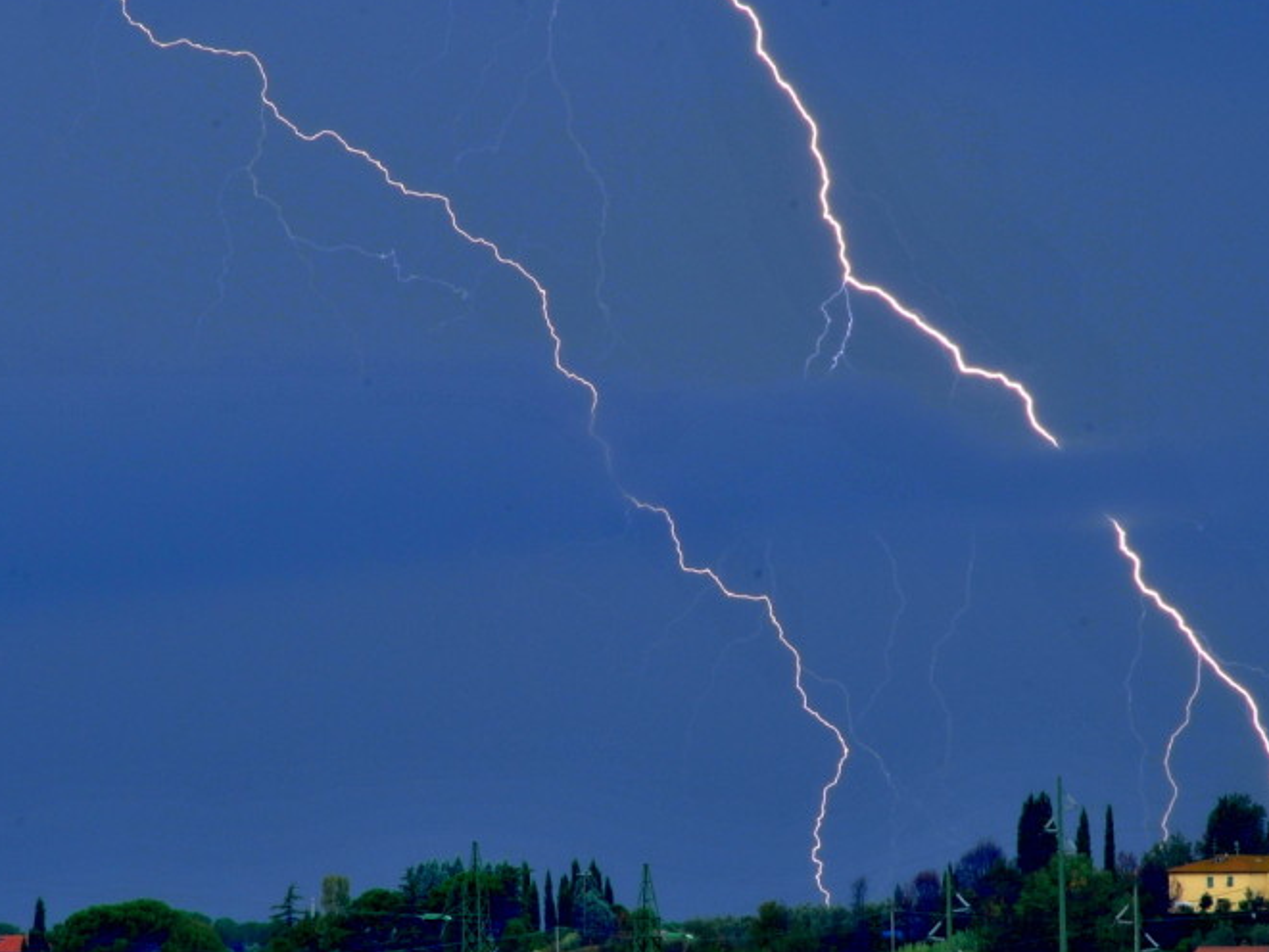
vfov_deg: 3.3
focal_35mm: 448
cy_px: 528
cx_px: 591
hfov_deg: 4.4
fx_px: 16426
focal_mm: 200
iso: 100
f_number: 25
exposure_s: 5
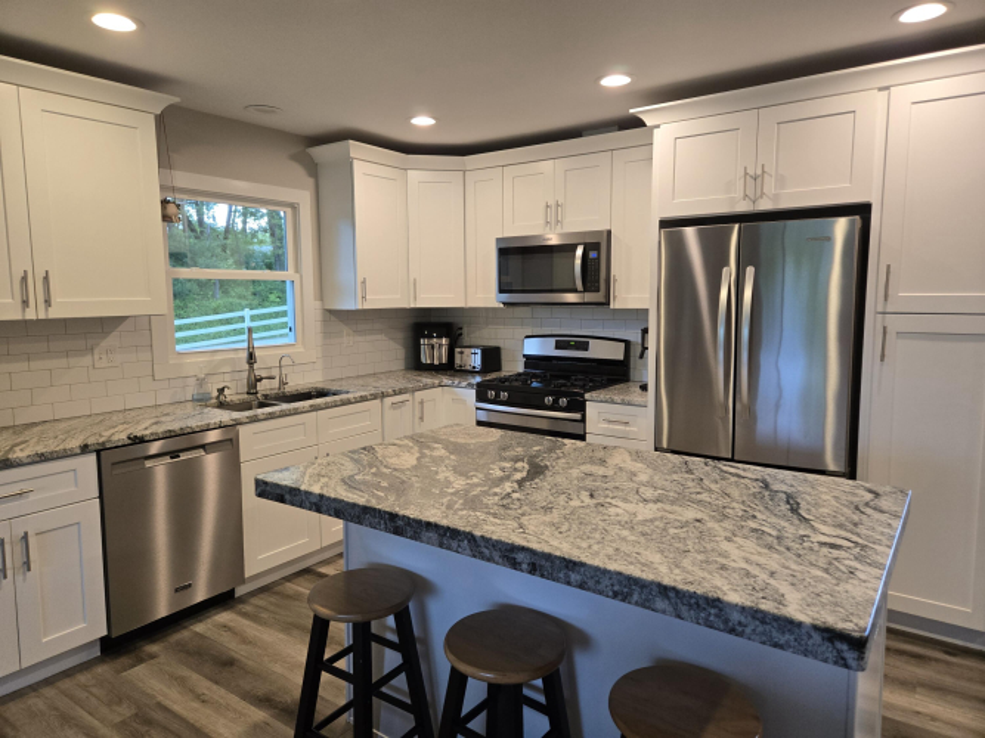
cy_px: 369
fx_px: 654
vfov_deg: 58.9
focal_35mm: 23
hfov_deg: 73.9
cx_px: 492
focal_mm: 5.4
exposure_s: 1/120
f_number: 1.8
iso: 160
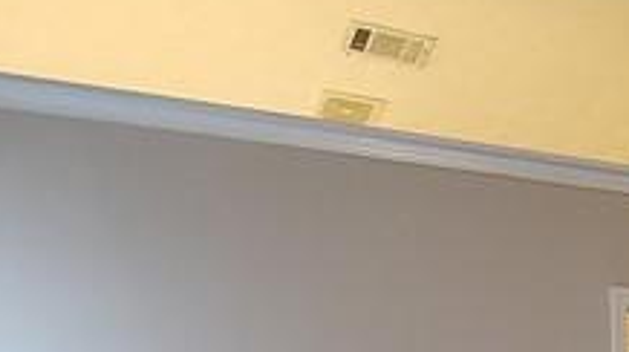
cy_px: 744
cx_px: 900
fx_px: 1366
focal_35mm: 82
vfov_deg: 12.6
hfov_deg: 22.2
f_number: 2.2
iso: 392
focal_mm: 2.13
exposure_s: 1/24
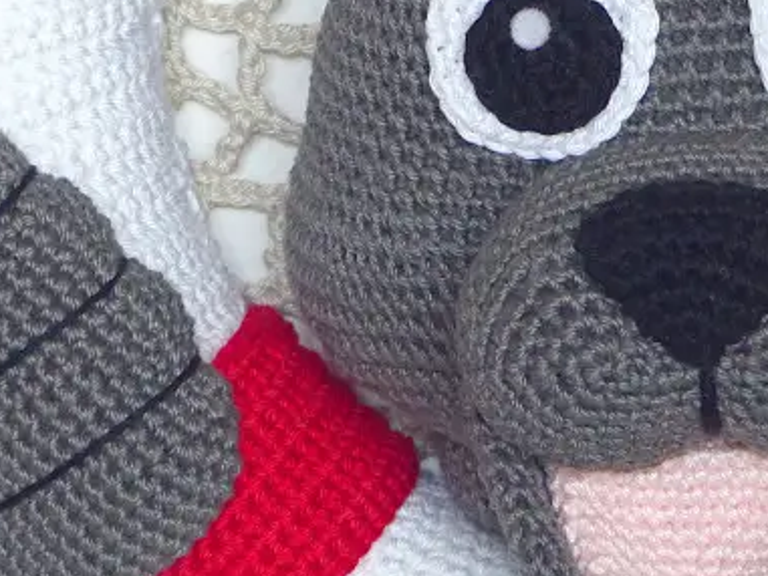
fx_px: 6791
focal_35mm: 306
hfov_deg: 6.5
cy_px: 232
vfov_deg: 4.9
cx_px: 671
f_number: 2.8
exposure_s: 1/60
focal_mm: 20.5
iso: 250
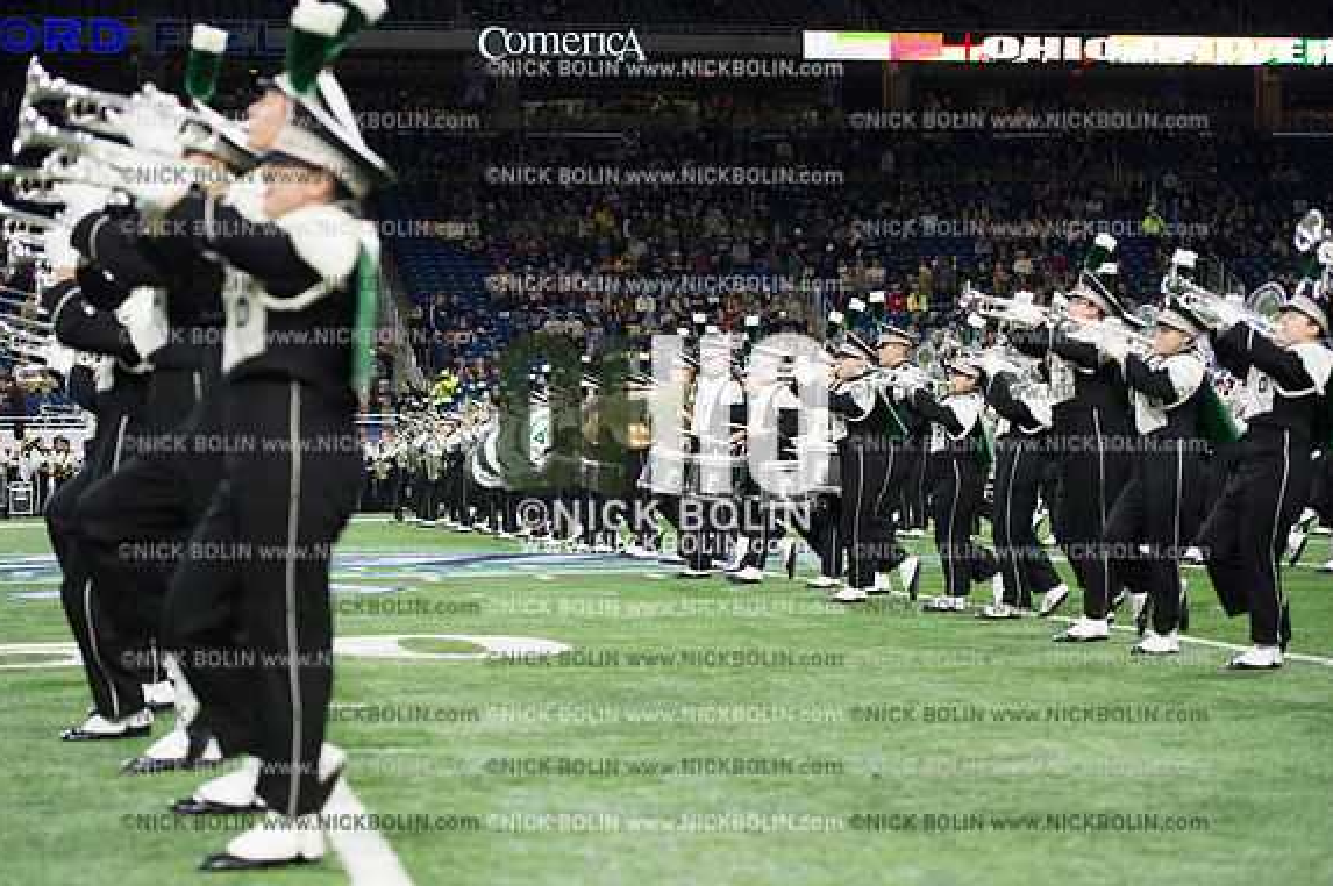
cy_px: 444
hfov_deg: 25.1
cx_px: 663
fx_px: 2997
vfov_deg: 16.8
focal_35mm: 81
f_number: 3.5
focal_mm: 80
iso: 2500
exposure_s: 1/1000
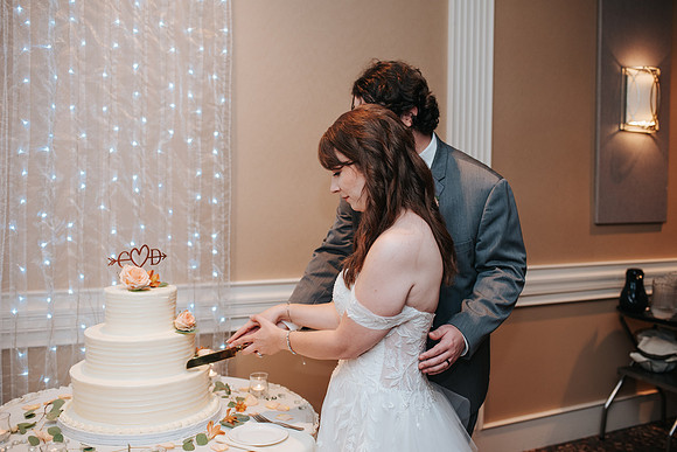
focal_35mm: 35
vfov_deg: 37.9
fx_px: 658
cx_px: 338
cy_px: 226
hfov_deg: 54.4
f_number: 2.8
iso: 800
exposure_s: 1/160
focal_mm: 35
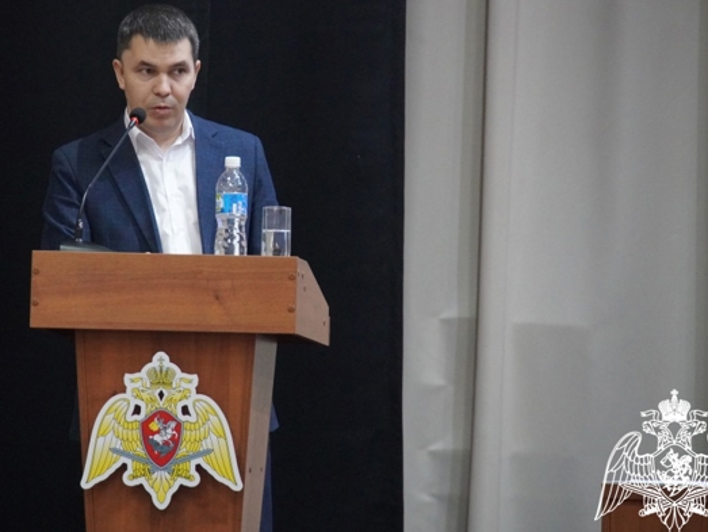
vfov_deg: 5.3
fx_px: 5704
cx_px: 261
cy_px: 215
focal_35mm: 279
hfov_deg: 7.1
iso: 6400
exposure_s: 1/50
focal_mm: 135
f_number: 5.6
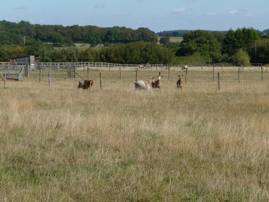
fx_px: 995
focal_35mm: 128
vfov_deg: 11.6
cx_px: 134
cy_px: 101
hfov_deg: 15.4
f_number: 4.7
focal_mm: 21.8
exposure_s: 1/640
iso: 100
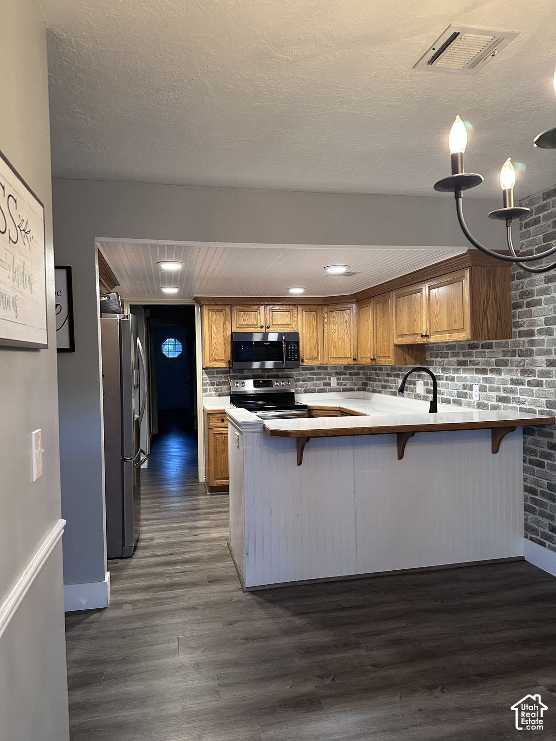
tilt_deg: +2.0
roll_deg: +1.9
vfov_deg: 71.6
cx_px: 278
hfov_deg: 56.8
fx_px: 514
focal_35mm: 24
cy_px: 370
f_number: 1.78
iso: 320
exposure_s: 1/60
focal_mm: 6.86
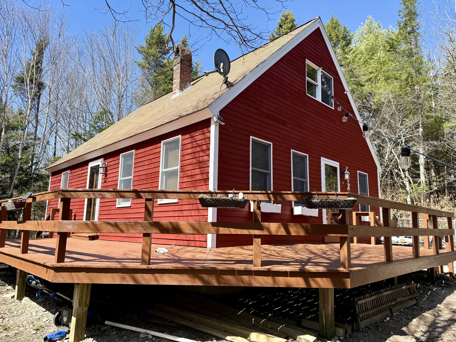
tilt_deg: +10.5
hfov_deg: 71.6
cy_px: 171
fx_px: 316
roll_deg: -1.4
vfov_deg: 56.8
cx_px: 228
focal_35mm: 24
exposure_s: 1/1437
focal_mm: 6.76
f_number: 1.78
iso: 80
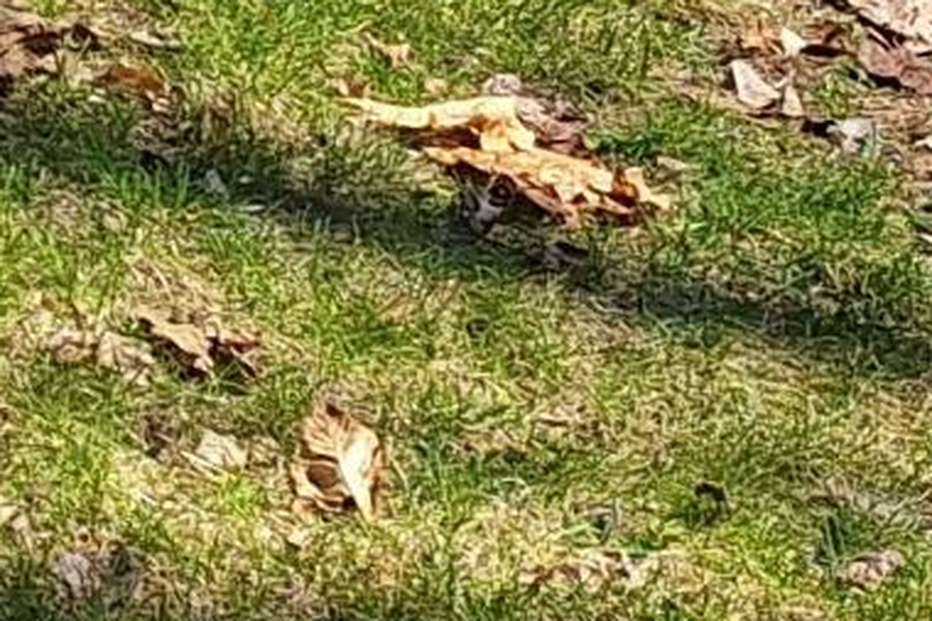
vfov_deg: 6.2
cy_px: -1667
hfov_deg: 9.4
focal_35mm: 189
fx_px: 4891
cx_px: -1503
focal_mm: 5.54
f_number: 1.8
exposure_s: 1/1374
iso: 40
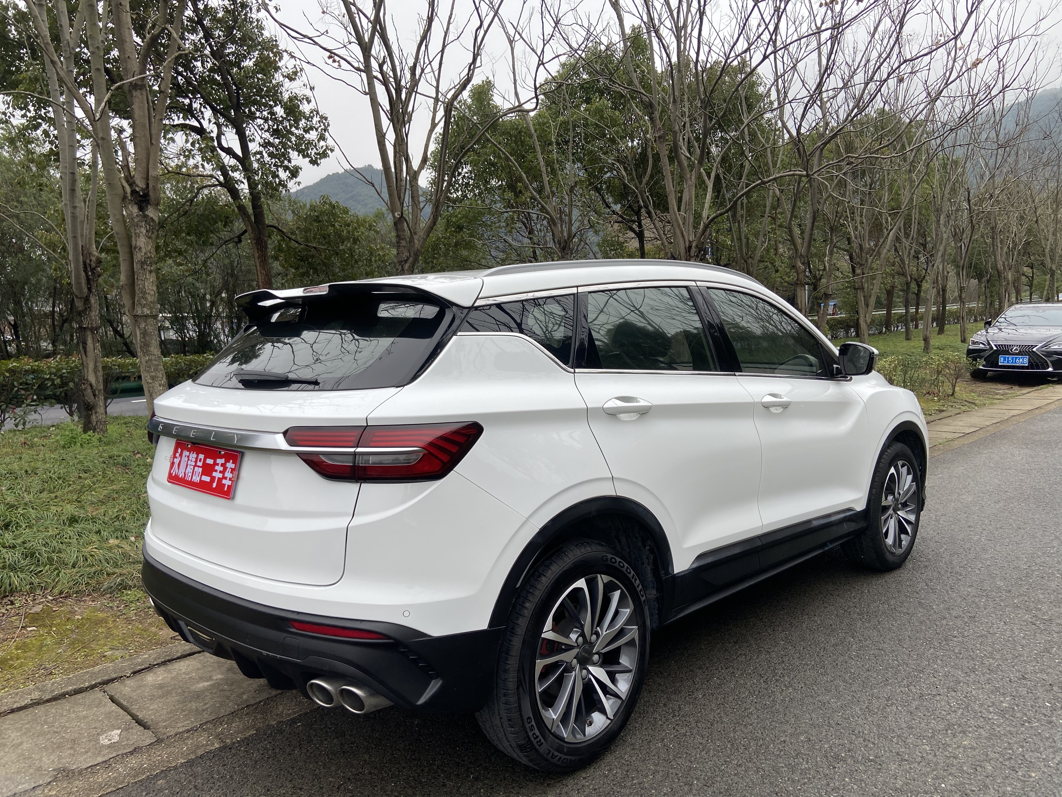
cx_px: 531
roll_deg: +2.5
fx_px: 798
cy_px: 398
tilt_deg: -4.8
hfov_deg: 67.3
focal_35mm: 26
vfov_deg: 53.1
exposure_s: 1/497
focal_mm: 4.25
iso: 32
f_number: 1.8
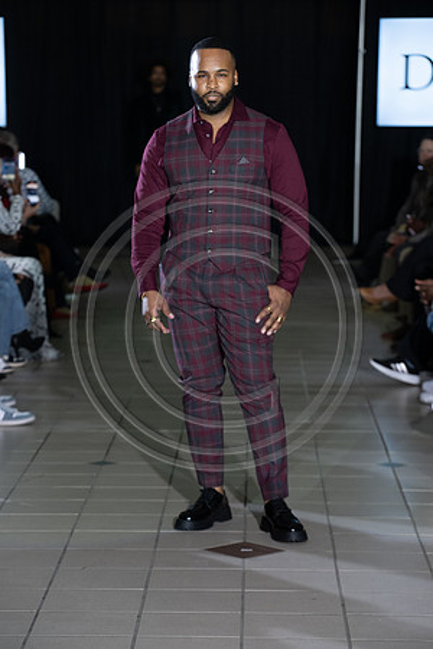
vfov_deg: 16.8
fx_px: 2201
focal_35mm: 122
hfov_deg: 11.2
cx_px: 216
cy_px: 324
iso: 1250
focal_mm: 122
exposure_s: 1/160
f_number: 5
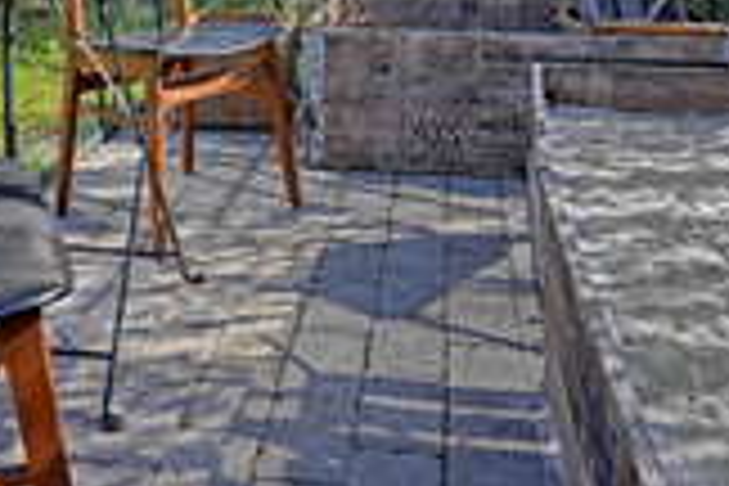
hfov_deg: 44.1
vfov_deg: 26.3
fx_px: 891
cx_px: 266
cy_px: -135
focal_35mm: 44
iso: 400
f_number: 8
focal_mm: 17
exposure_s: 1/125
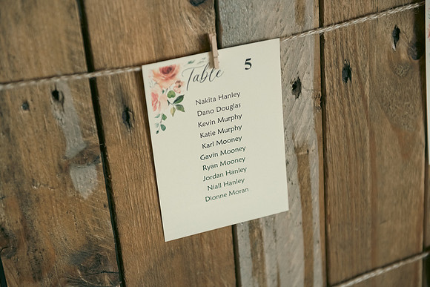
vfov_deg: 19.5
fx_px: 836
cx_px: 215
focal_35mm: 70
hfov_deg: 28.8
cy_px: 144
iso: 640
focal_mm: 70
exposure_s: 1/1000
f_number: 3.5
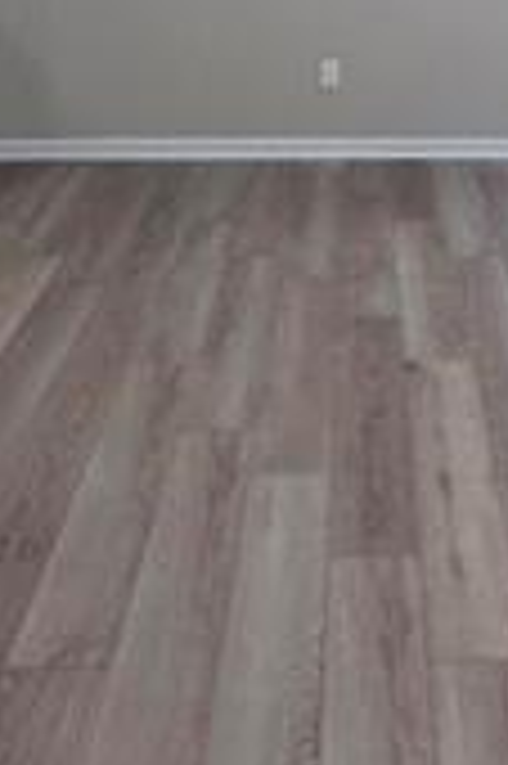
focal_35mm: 61
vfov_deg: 28.0
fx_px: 1294
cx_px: 427
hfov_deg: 21.8
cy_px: -194
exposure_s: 1/120
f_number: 1.9
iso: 125
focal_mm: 2.2
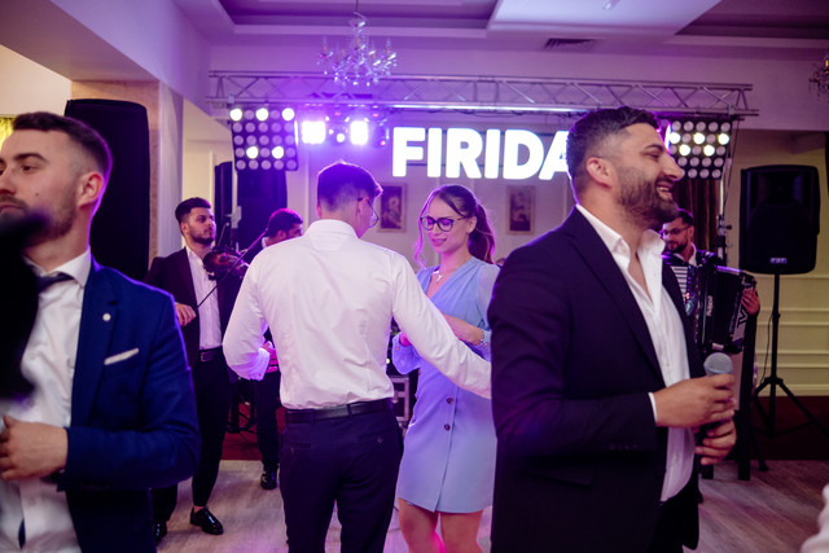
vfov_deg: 37.9
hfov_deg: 54.4
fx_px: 806
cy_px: 276
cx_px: 414
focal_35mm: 35
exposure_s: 1/200
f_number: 1.4
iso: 1000
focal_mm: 23
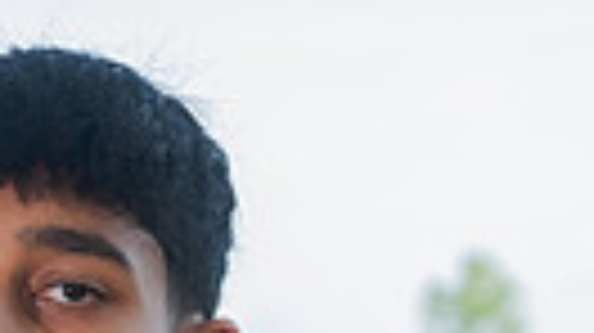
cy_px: 850
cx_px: 50
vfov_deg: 6.2
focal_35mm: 186
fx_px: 2927
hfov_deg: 11.5
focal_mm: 52
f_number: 4.5
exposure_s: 1/400
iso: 250
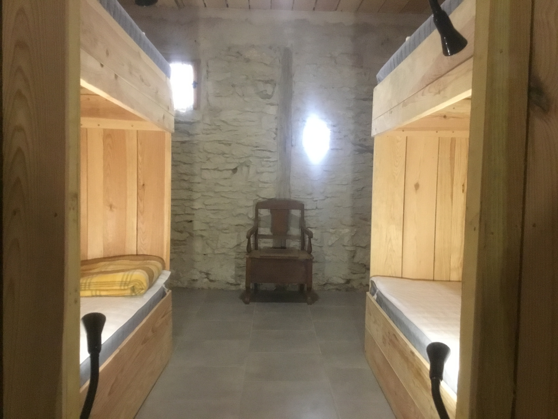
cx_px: 279
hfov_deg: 58.4
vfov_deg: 45.4
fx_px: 500
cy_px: 210
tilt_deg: -3.8
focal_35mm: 31
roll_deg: -0.1
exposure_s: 1/17
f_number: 2.4
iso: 320
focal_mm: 3.3
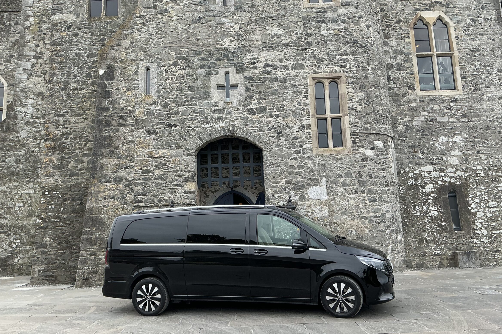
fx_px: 446
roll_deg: +1.8
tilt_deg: +9.1
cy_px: 137
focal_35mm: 32
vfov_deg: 41.0
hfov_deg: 58.7
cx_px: 248
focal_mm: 3
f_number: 1.8
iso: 25
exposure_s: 1/386
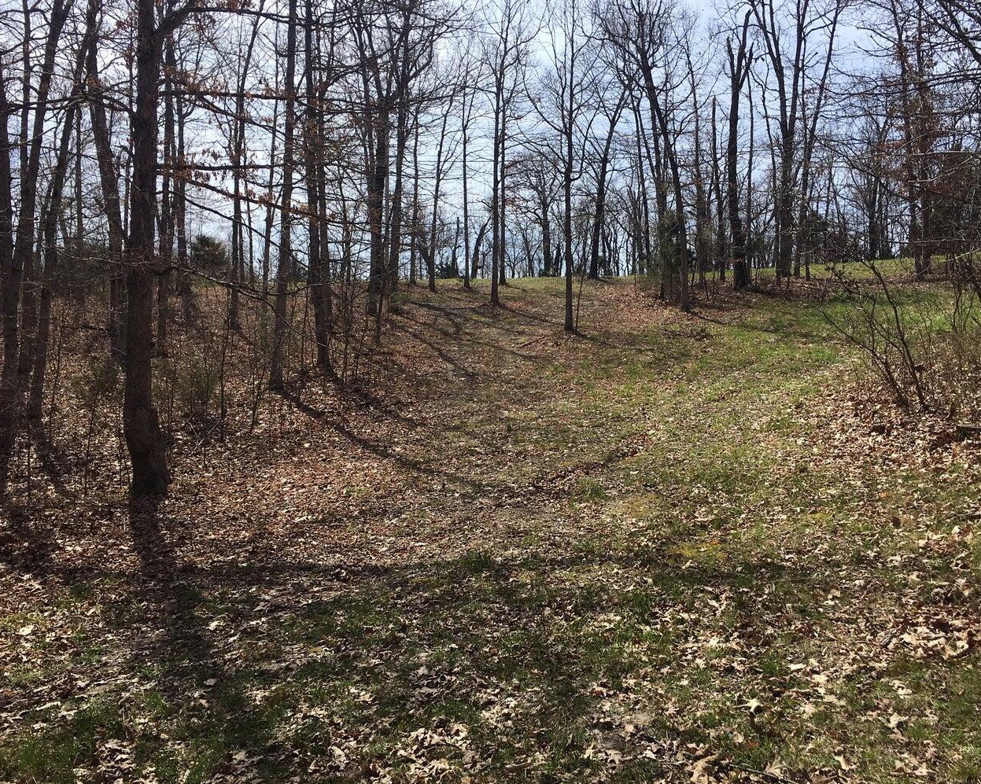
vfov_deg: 47.1
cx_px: 531
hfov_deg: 57.1
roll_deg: -0.2
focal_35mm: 31
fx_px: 900
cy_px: 384
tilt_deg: +2.8
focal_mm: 4.15
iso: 25
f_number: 2.2
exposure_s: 1/1304
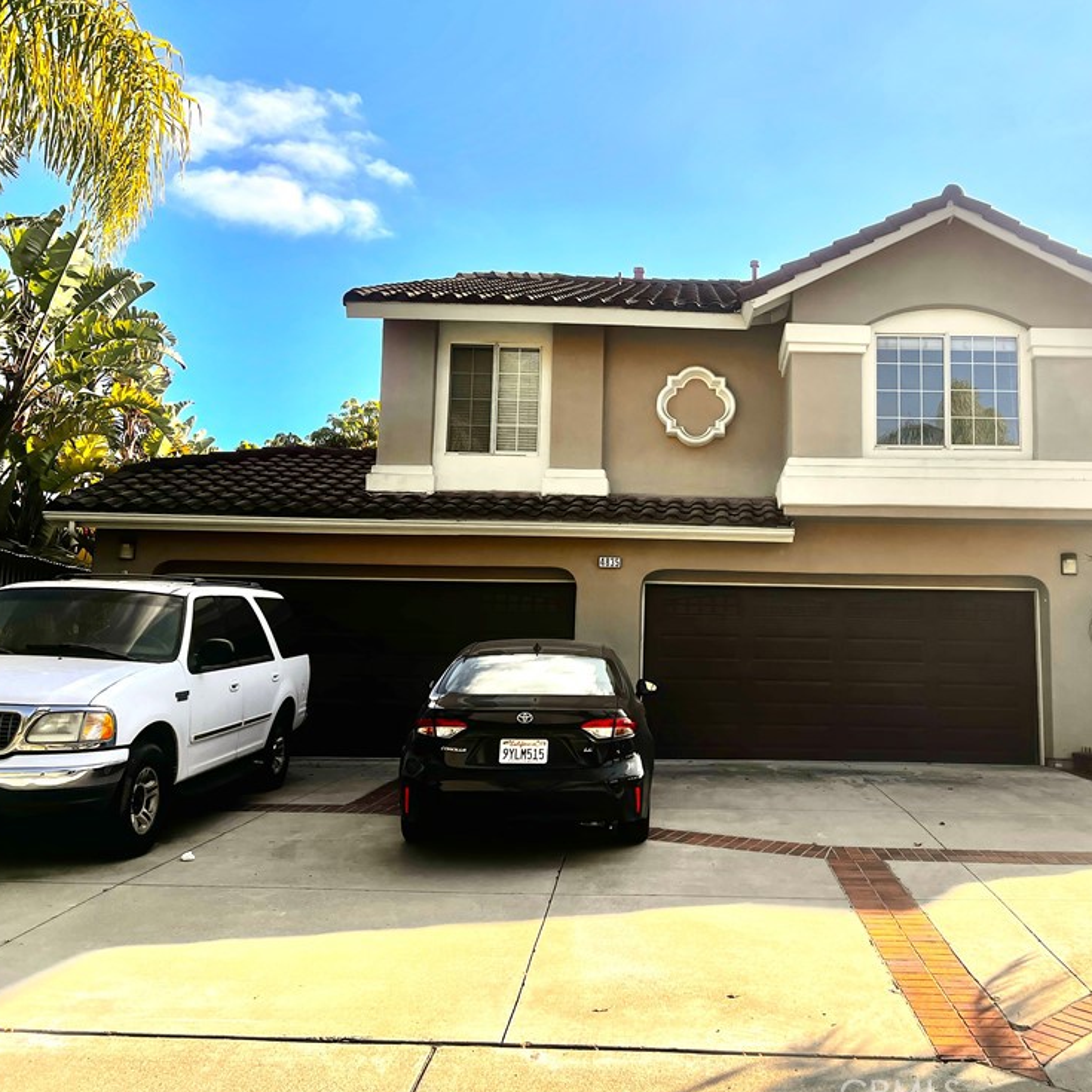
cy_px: 544
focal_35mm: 32
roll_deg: -2.2
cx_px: 741
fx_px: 1142
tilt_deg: +6.7
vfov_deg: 51.1
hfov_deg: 50.1
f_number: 1.5
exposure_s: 1/3704
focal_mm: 5.7
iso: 50
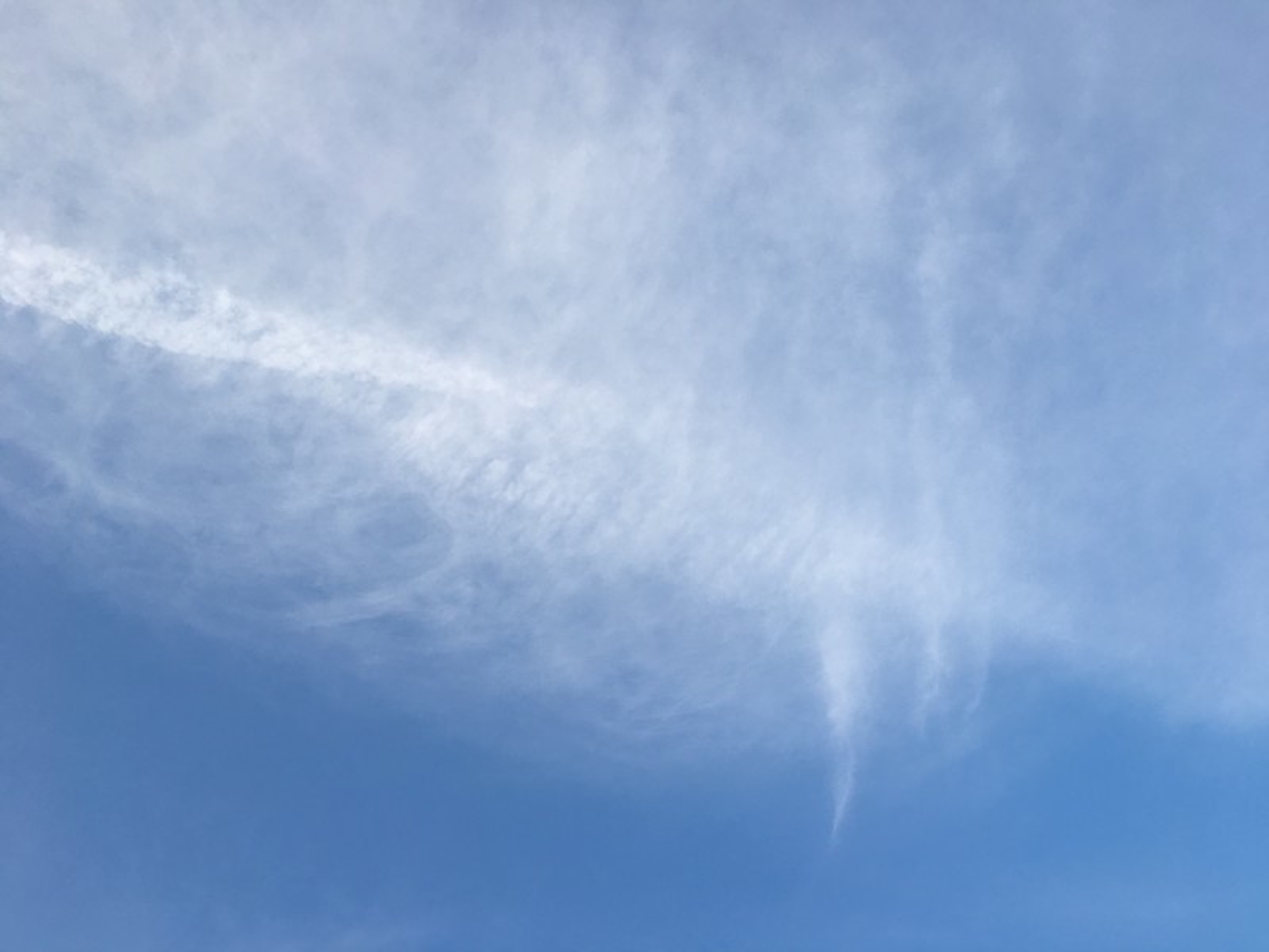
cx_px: 634
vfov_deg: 48.2
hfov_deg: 61.7
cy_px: 476
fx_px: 1063
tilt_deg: +59.0
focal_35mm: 29
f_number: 2.2
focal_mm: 4.15
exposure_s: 1/481
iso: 25
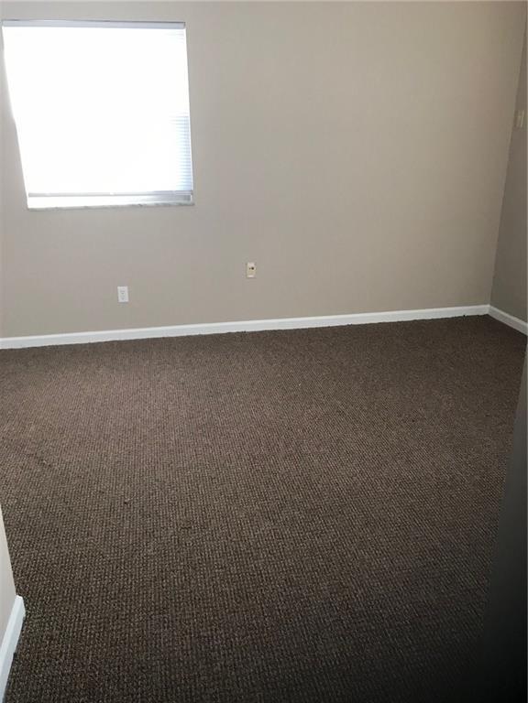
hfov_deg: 49.7
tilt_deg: -19.8
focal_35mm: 28
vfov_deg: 63.4
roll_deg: +2.4
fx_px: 569
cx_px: 264
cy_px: 352
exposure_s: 1/30
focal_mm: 3.99
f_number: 1.8
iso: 25
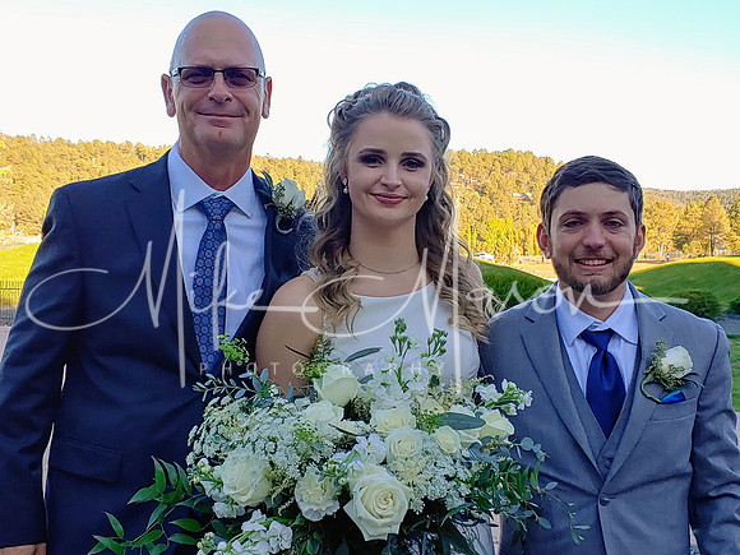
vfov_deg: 30.9
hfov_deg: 40.4
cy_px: 278
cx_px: 370
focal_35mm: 47
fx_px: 1005
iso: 50
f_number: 1.5
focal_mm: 4.23
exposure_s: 1/450
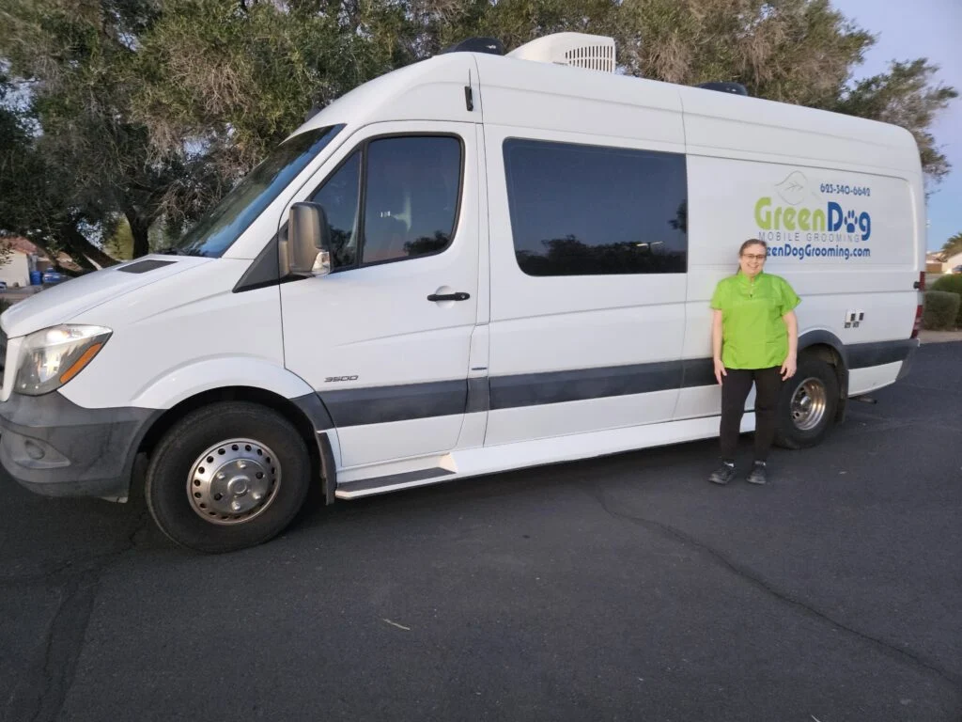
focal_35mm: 23
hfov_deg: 73.9
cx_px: 481
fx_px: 639
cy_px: 361
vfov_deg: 58.9
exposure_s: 1/60
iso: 500
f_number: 1.8
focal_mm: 5.4
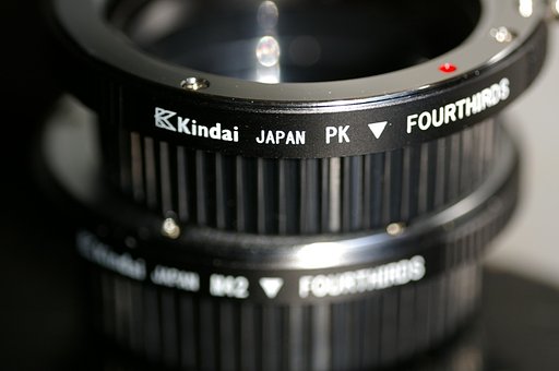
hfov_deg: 6.9
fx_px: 4652
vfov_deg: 4.6
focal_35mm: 300
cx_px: 280
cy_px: 186
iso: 200
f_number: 4
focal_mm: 200
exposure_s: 1/180
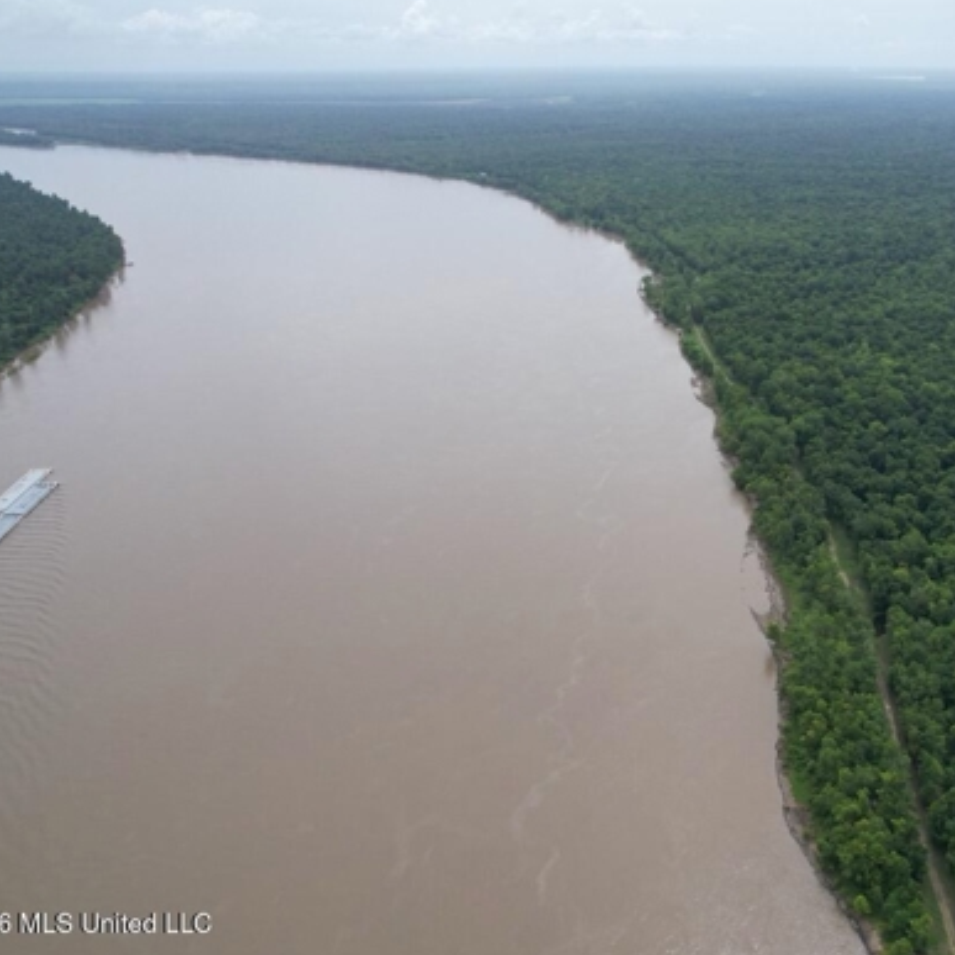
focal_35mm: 29
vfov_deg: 55.6
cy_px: 474
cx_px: 666
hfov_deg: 54.0
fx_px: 905
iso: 130
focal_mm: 8.38
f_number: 2.8
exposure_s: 1/2000
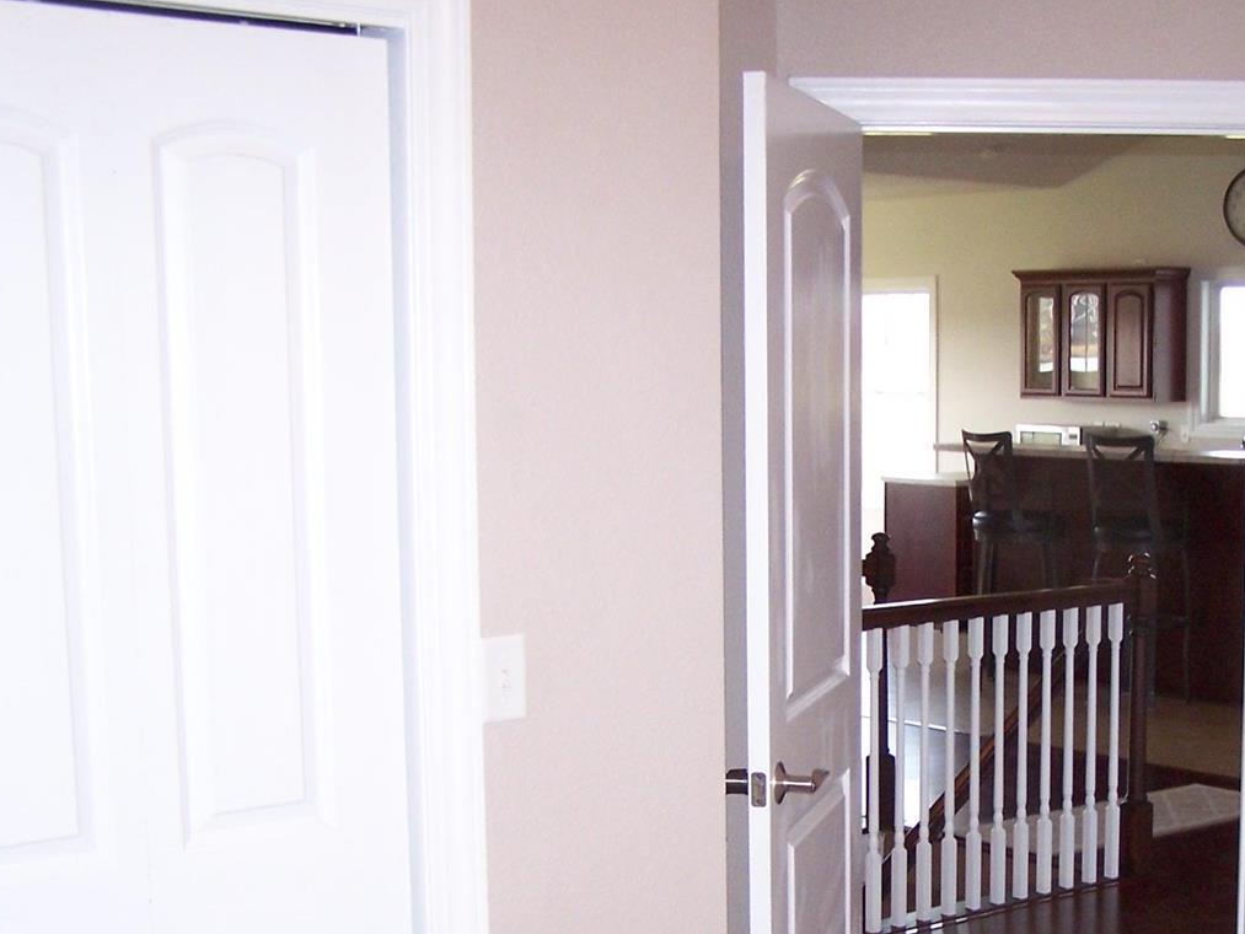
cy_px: 716
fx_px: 2158
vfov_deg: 24.1
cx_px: 934
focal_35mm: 60
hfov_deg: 31.6
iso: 140
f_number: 2.8
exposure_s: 1/60
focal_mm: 6.3
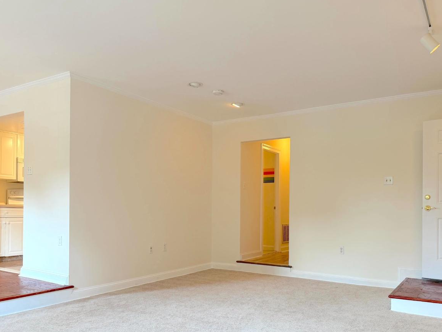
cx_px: 226
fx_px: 383
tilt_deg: +0.1
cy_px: 204
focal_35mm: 30
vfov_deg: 46.5
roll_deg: -0.3
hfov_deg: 60.0
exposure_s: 1/120
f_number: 1.78
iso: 160
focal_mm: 6.76
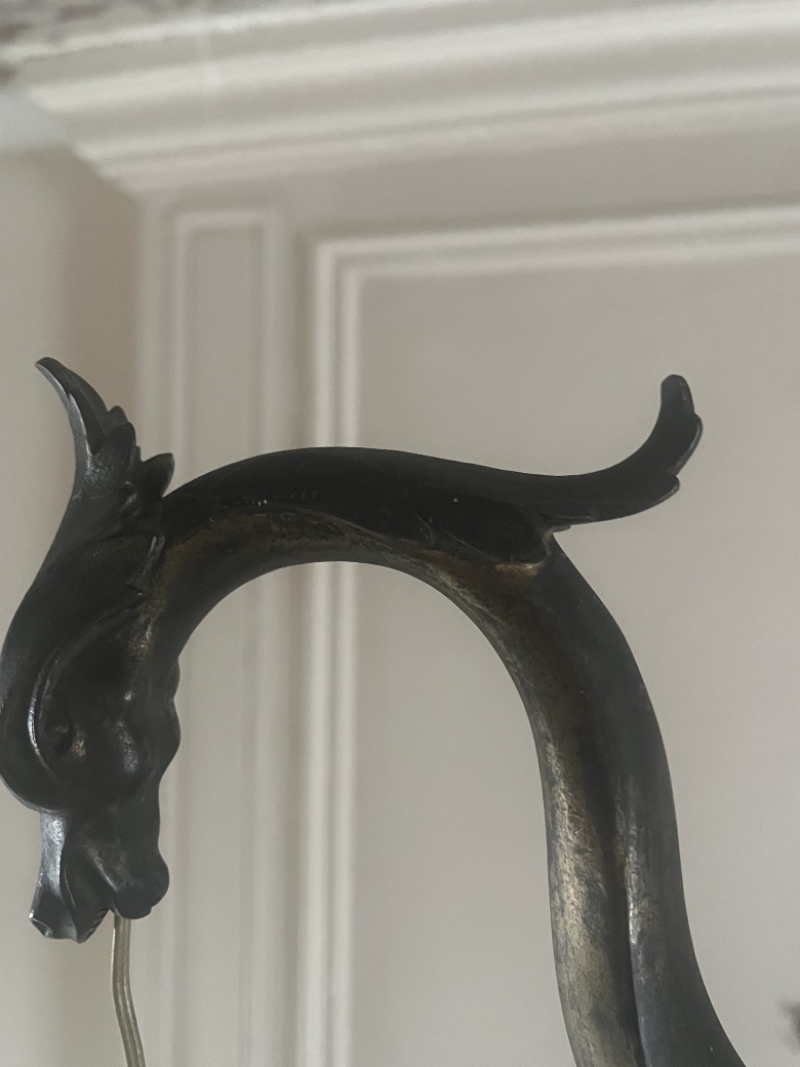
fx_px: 924
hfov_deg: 46.8
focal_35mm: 30
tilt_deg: +0.9
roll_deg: +1.5
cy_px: 552
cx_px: 388
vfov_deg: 59.9
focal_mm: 5.1
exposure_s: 1/40
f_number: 1.6
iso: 640
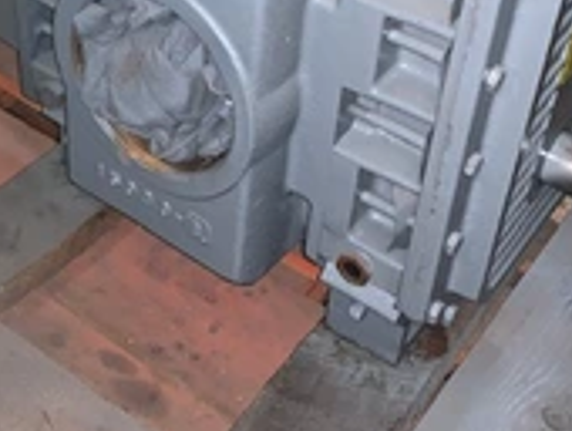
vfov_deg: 23.5
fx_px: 1009
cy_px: 57
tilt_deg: -33.4
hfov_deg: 31.4
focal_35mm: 61
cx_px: 202
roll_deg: -2.9
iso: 125
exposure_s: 1/17
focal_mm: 4.25
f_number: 1.8
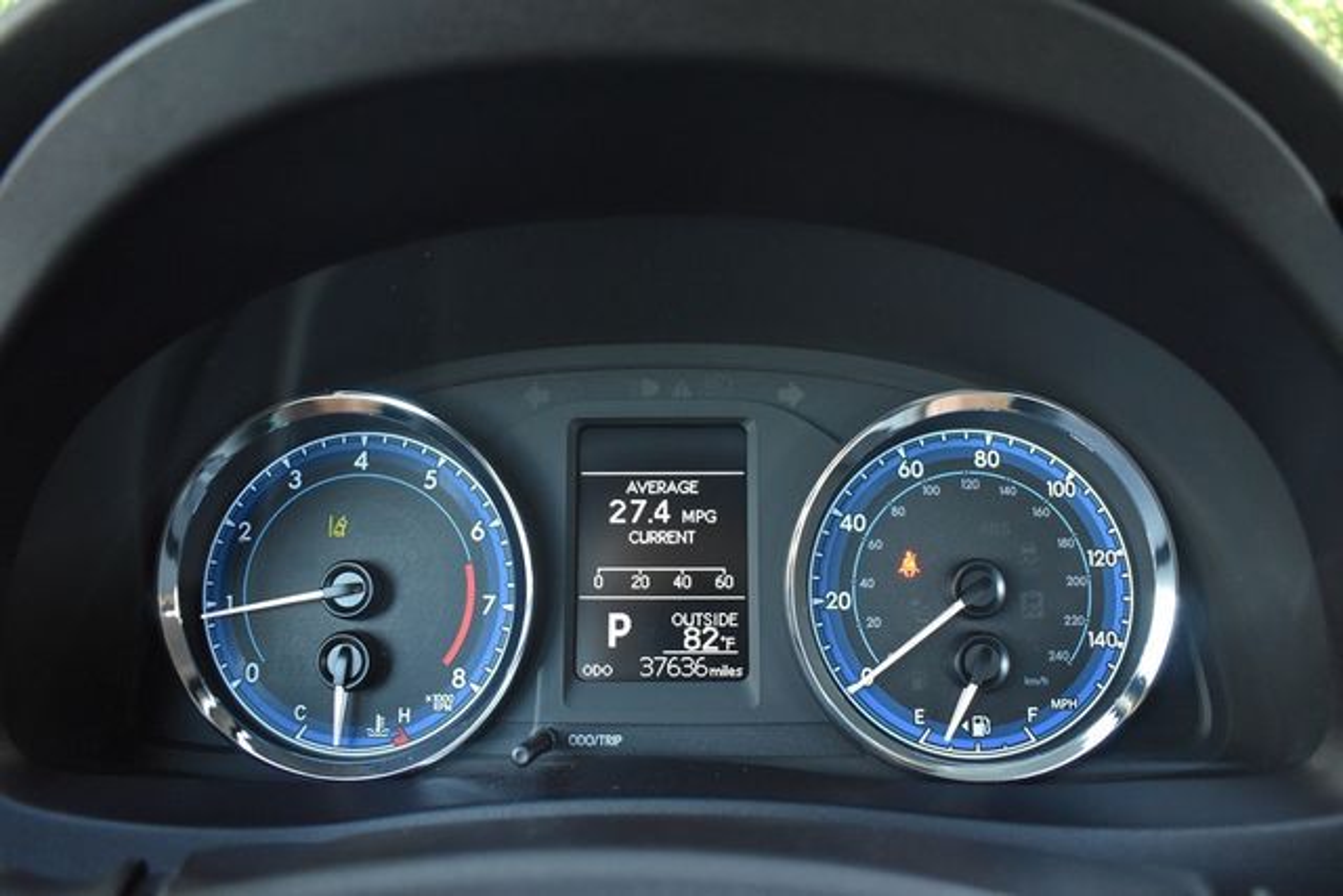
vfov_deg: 48.0
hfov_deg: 67.4
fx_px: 1007
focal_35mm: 27
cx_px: 672
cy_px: 448
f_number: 3.5
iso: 2000
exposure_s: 1/125
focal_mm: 18
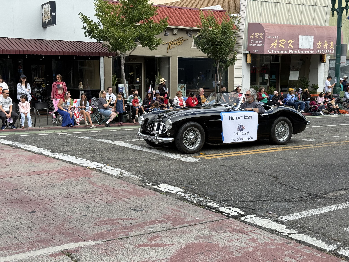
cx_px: 174
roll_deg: -0.7
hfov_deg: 39.7
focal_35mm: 48
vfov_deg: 30.3
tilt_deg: -6.2
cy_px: 131
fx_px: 484
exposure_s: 1/2273
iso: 64
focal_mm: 6.76
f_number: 1.78
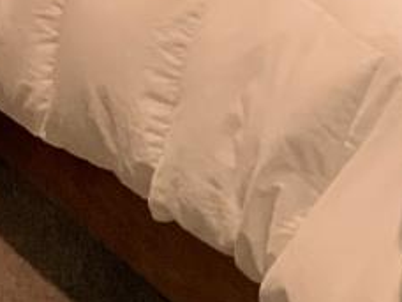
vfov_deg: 7.7
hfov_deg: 10.2
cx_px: 451
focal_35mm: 191
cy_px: -109
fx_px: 2218
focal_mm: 3
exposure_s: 1/60
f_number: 1.8
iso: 125
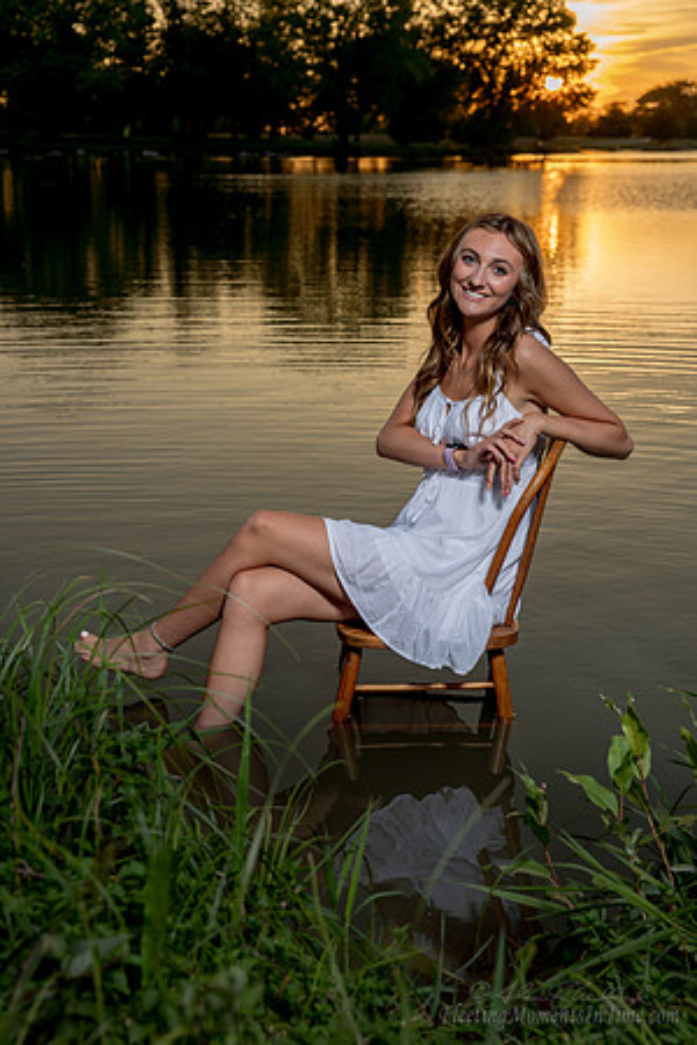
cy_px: 522
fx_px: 1452
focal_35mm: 50
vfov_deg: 39.6
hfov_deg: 27.0
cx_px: 348
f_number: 5.6
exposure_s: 1/160
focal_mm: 50
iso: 100
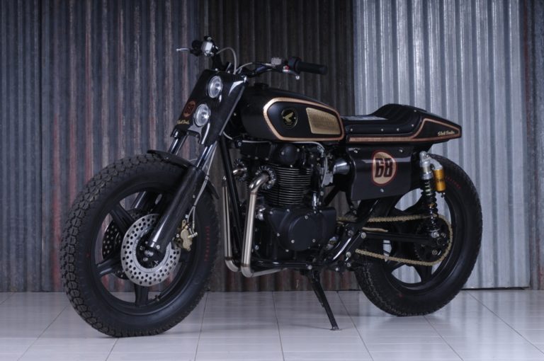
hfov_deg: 12.2
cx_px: 272
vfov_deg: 8.1
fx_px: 2535
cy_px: 180
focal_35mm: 168
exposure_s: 1/250
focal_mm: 112
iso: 320
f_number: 13
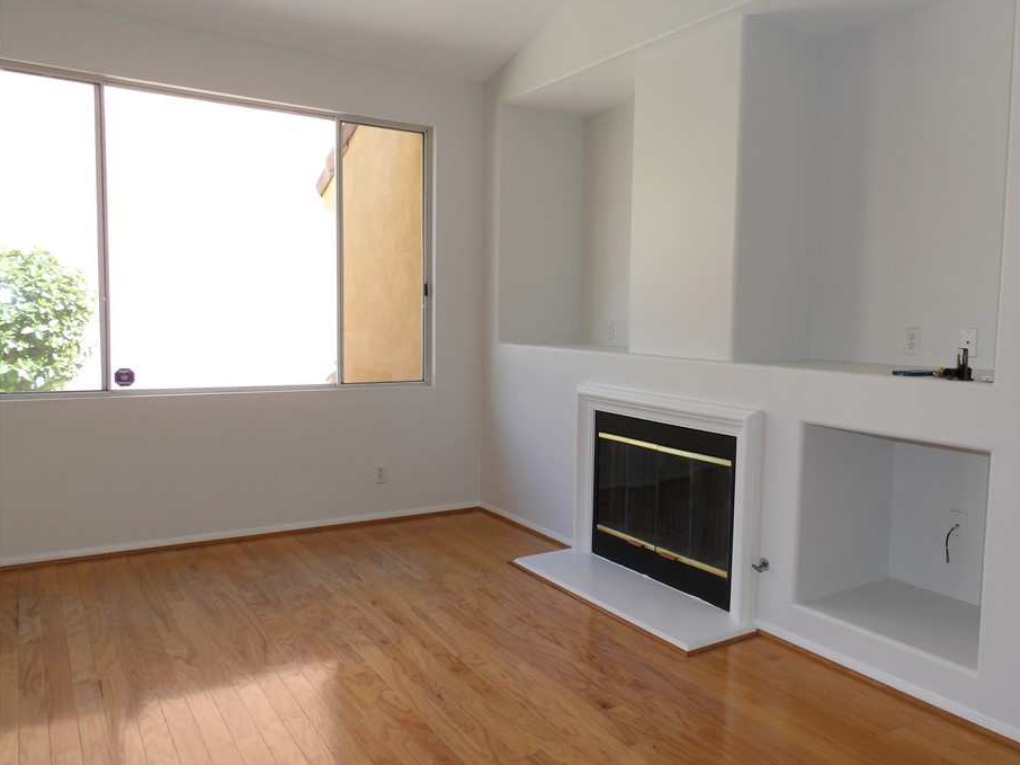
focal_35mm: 26
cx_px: 572
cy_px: 383
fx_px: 766
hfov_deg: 67.1
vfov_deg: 53.0
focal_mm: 4.2
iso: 100
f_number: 4.1
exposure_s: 1/38
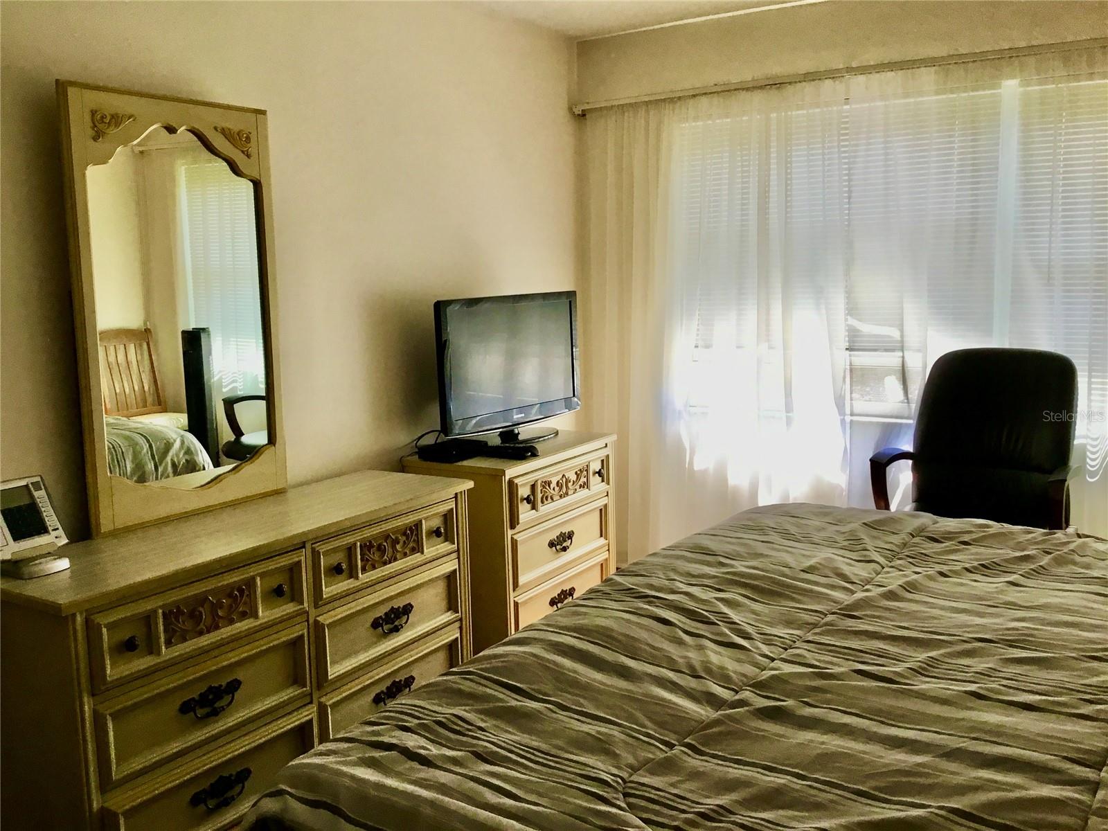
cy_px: 416
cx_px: 554
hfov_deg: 58.4
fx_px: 992
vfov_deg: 45.4
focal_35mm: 31
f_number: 2.4
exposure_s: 1/40
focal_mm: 3.3
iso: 25
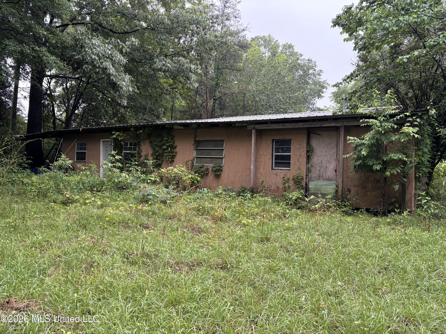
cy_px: 167
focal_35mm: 26
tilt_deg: +0.1
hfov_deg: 67.3
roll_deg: -1.6
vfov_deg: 53.1
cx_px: 223
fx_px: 335
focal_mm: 5.96
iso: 125
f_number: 1.6
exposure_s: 1/233
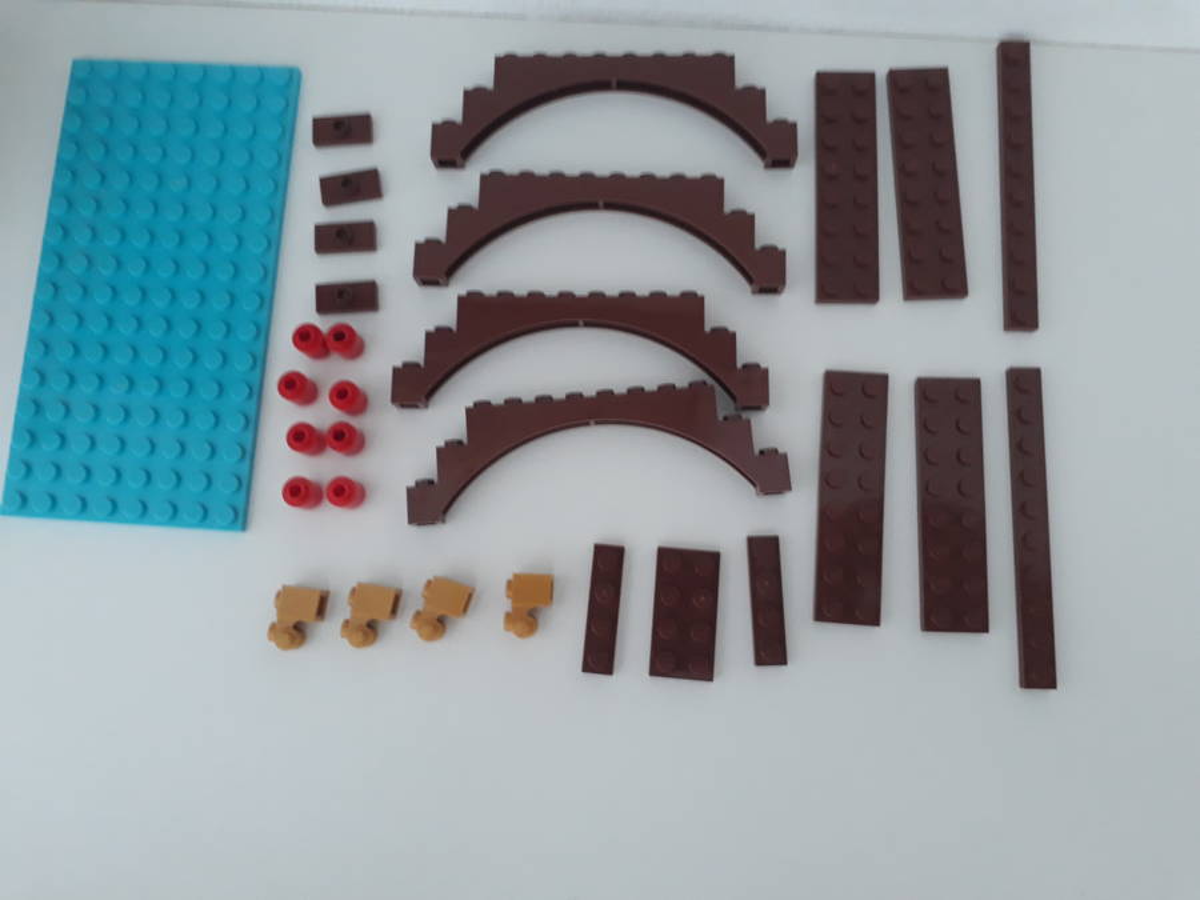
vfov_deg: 51.4
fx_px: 936
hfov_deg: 65.3
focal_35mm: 27
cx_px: 600
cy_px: 450
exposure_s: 1/17
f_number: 1.9
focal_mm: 3.6
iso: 200
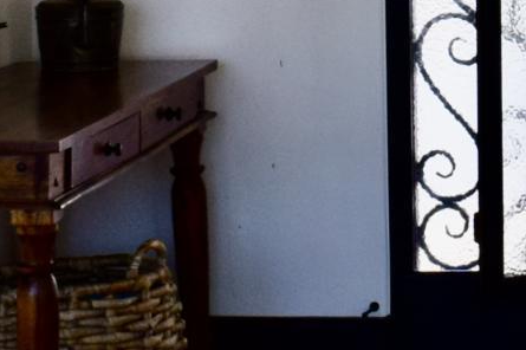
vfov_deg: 7.3
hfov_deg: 11.0
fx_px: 2657
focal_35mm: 182
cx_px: 712
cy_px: -341
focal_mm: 18
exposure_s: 1/200
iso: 400
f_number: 7.1
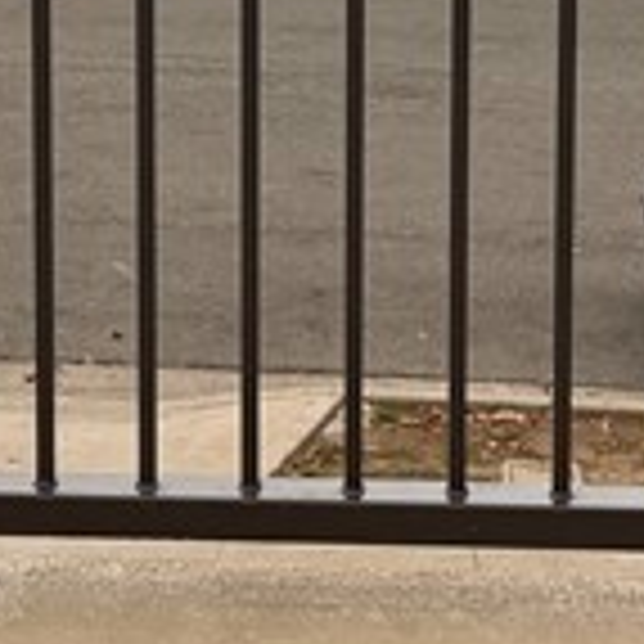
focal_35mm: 152
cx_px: 189
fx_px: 3199
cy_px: -63
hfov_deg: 11.5
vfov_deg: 11.3
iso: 80
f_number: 1.78
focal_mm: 6.76
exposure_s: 1/788
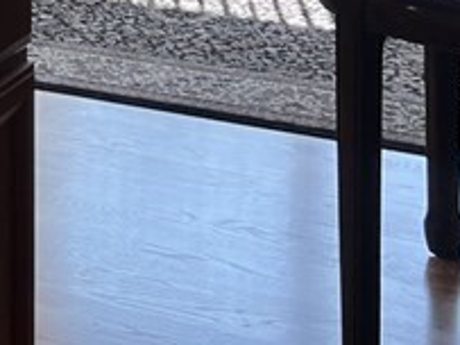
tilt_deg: -1.1
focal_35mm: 131
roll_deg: +0.4
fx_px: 1740
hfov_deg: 13.8
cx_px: -295
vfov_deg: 10.1
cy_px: -431
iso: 50
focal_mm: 5.7
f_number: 1.5
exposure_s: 1/326
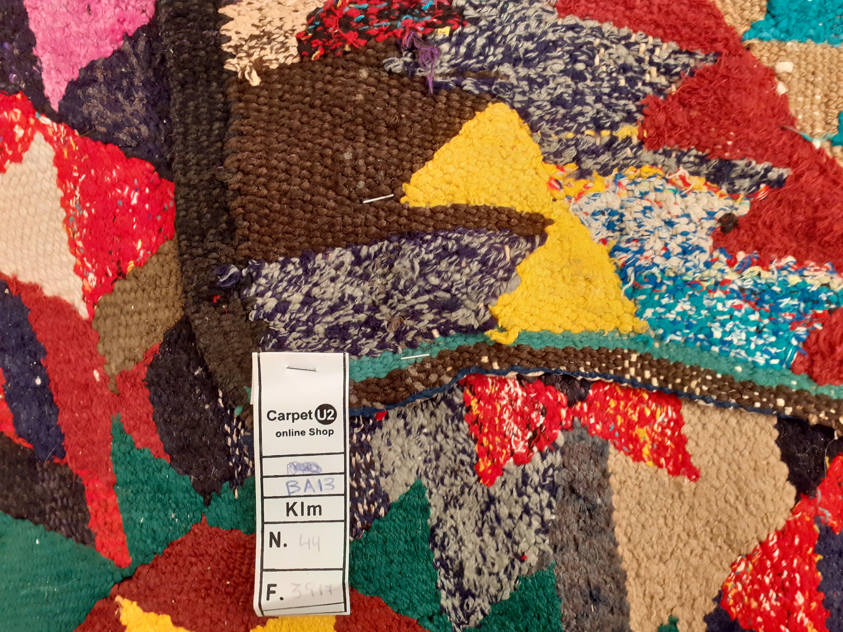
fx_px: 658
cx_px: 422
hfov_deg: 65.3
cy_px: 316
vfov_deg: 51.4
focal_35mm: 27
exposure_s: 1/33
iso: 200
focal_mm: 3.6
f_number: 1.9
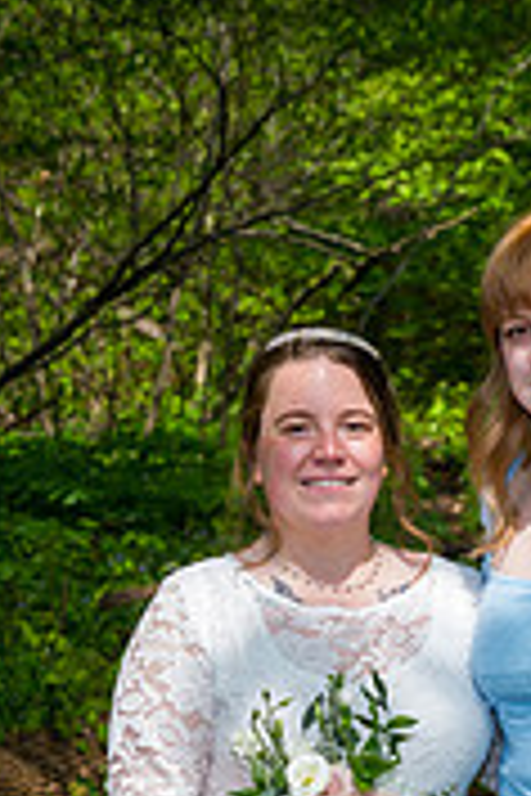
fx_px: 2920
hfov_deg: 10.3
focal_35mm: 132
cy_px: 895
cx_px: 461
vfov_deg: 15.1
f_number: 4.8
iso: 100
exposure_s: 1/250
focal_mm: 52
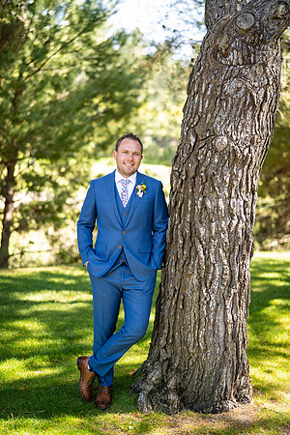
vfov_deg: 39.6
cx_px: 145
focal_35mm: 50
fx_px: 604
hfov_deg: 27.0
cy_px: 218
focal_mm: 50
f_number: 1.4
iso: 200
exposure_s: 1/1000
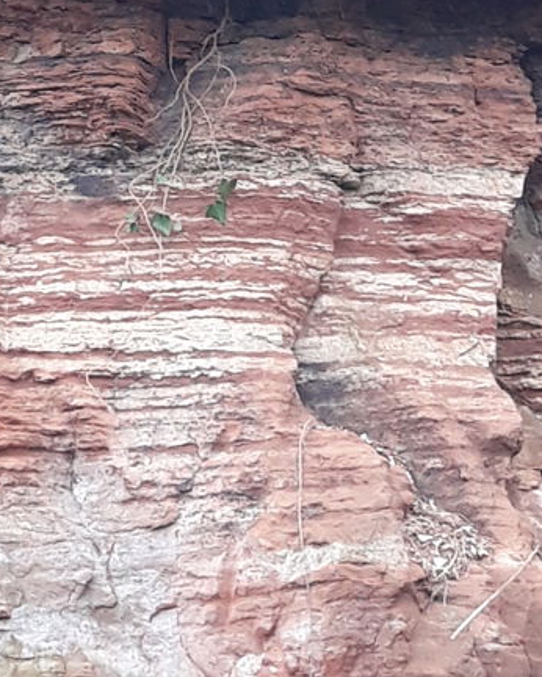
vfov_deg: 11.5
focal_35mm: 156
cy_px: -522
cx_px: 282
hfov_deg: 9.9
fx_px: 3126
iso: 40
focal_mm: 3.71
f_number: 1.7
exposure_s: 1/144
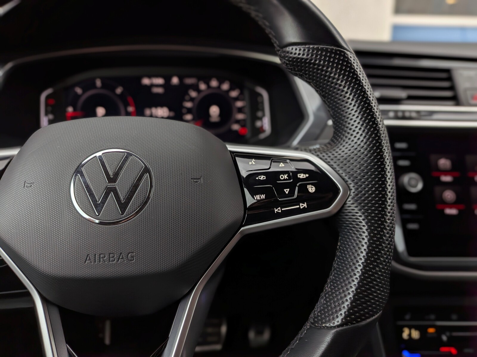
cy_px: 178
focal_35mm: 24
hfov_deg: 71.6
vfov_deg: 56.8
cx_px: 238
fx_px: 331
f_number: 1.7
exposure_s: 1/191
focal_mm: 4.53
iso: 31
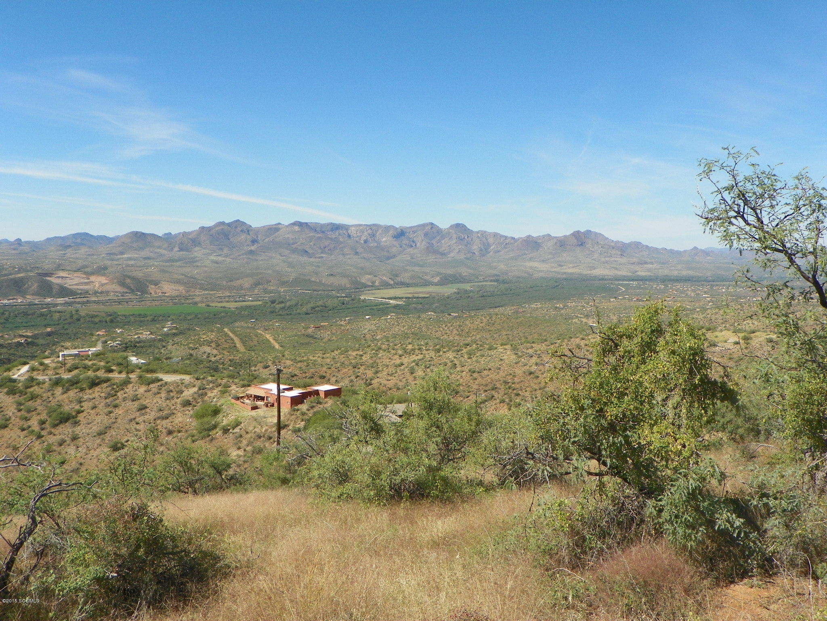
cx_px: 414
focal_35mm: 32
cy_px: 310
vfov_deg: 44.2
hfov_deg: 56.8
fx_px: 765
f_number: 5.6
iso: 64
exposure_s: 1/320
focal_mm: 5.7
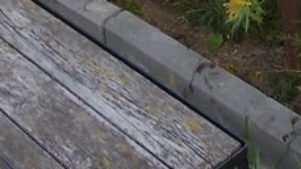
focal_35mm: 99
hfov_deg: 21.0
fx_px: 790
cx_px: 289
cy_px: -214
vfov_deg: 10.7
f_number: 3.2
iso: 80
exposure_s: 1/200
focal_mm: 4.6
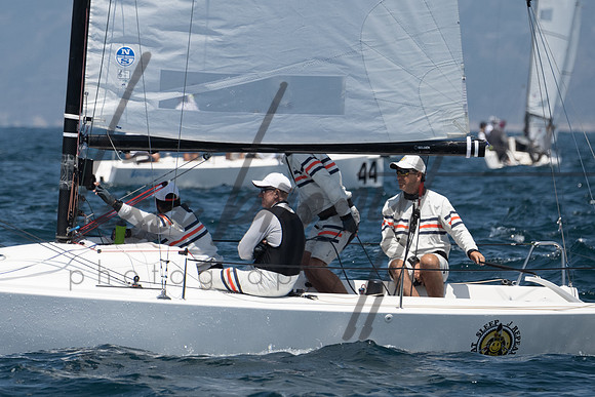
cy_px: 11
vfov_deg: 2.1
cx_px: 185
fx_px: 10897
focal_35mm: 659
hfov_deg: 3.1
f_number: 6.3
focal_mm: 320
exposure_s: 1/2000
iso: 400
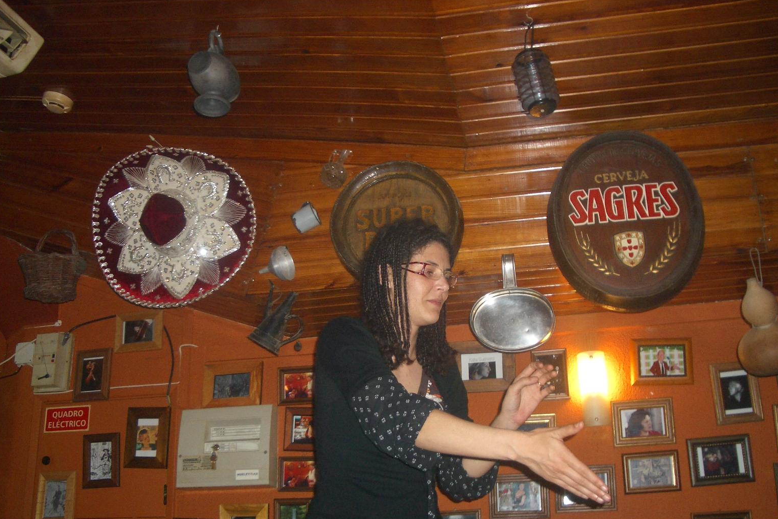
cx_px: 400
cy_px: 302
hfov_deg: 50.7
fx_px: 821
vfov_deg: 35.0
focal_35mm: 38
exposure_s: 1/60
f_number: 2.6
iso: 100
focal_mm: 5.8
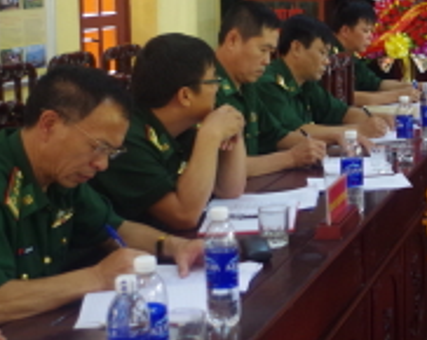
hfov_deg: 21.0
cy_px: 66
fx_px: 1072
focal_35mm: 85
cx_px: 514
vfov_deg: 17.9
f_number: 4
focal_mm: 20
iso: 800
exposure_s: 1/60
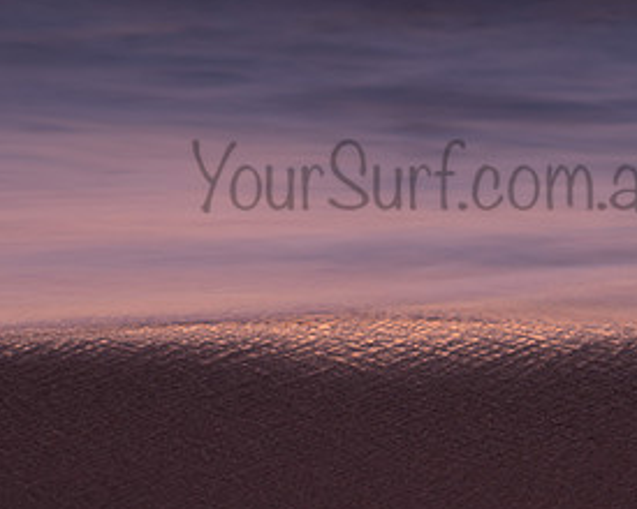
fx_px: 7466
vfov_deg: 3.9
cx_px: 431
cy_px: 156
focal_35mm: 396
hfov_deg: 4.9
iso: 80
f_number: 6.3
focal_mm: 200
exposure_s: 6
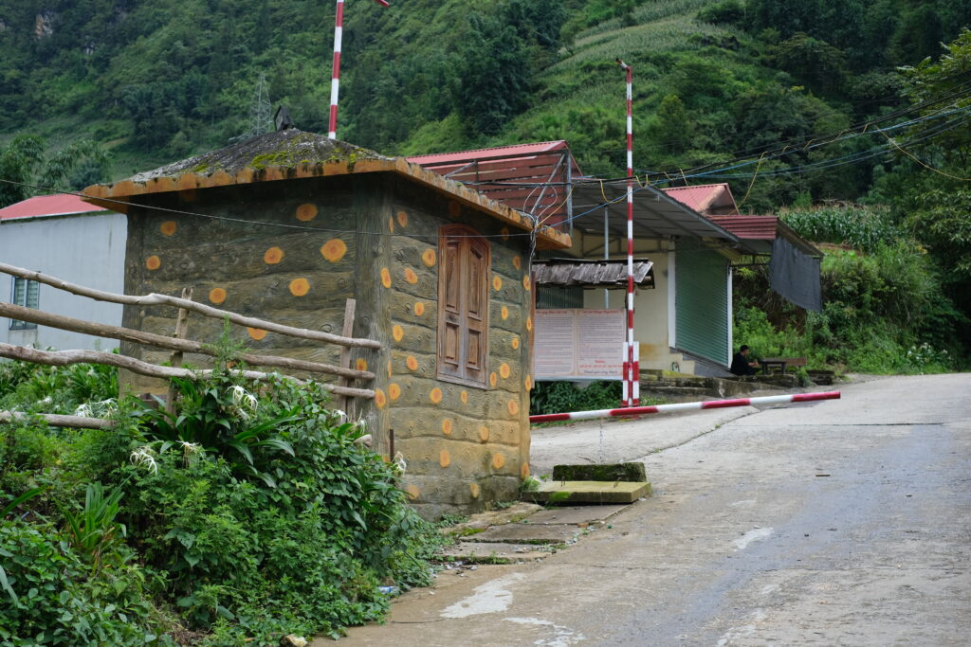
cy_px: 324
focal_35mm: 53
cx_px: 486
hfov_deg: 37.5
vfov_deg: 25.5
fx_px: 1430
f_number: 4
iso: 160
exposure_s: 1/640
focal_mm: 35
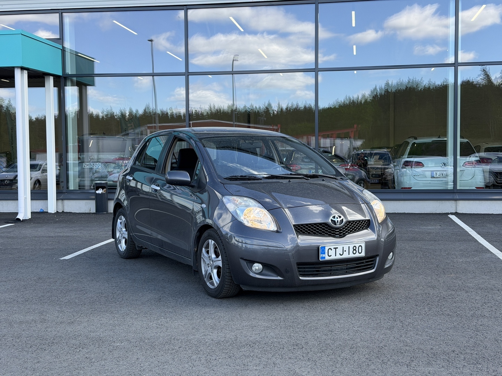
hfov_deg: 39.7
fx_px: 696
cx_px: 251
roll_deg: -0.2
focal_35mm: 48
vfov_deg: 30.3
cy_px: 188
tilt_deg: -2.0
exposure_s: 1/810
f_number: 1.78
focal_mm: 6.76
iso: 64
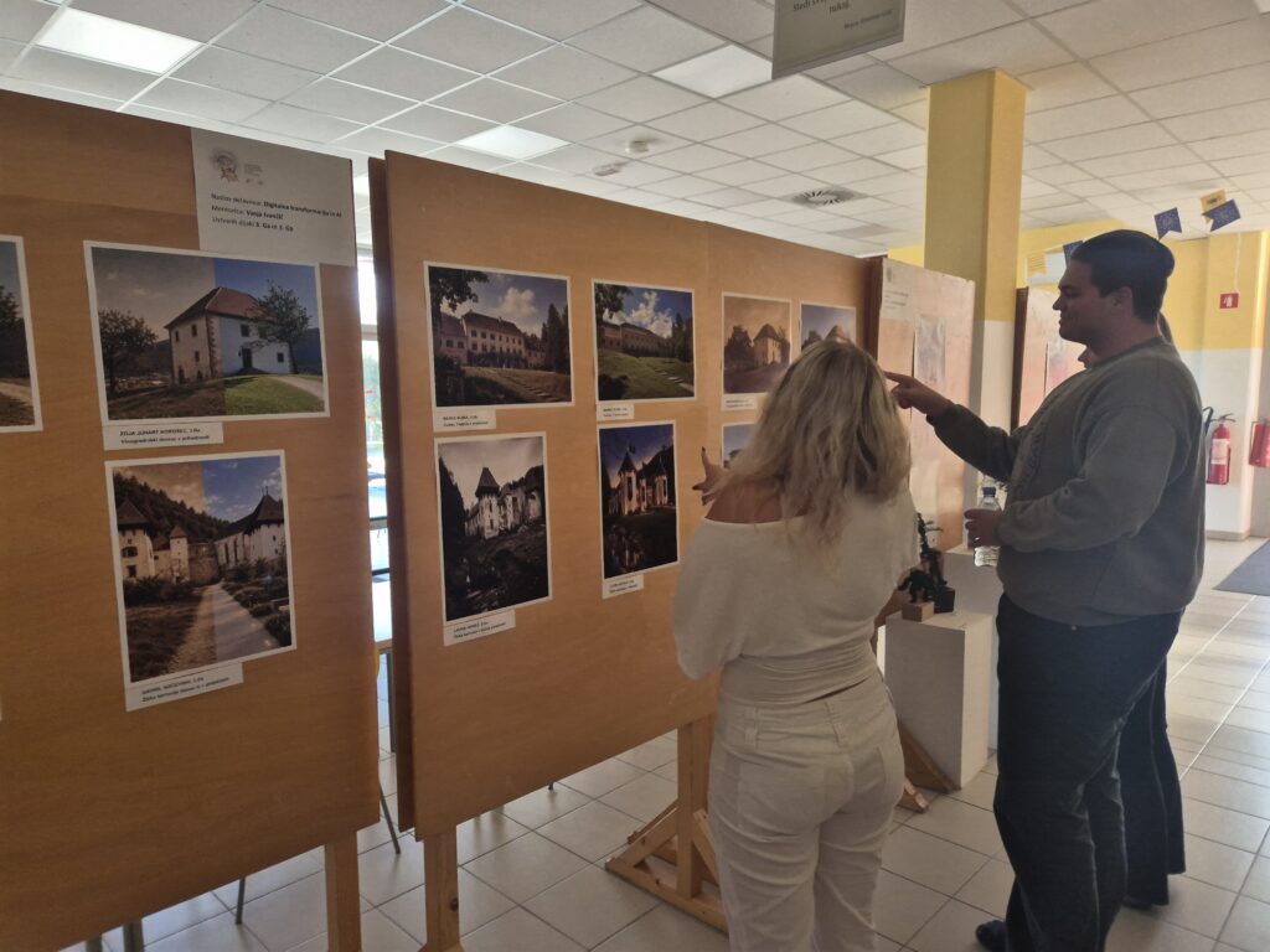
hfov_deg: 73.9
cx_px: 635
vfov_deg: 58.9
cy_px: 476
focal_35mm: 23
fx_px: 844
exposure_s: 1/180
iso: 125
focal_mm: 5.4
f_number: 1.8
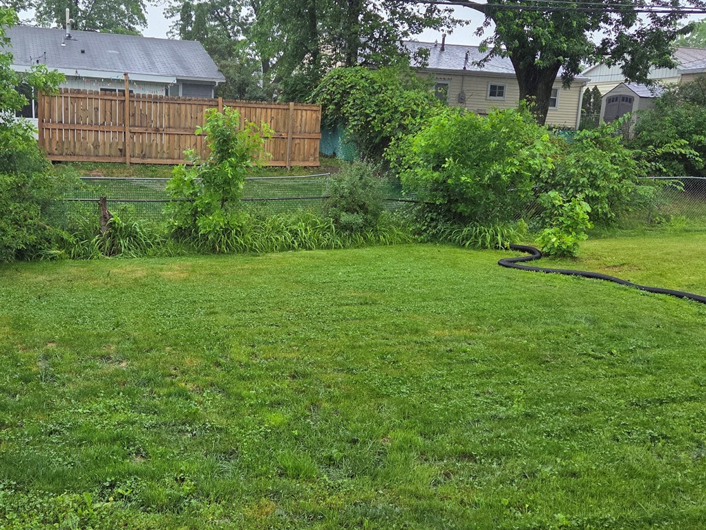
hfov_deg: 51.0
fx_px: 734
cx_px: 282
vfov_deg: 39.7
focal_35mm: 36
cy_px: 257
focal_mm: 5.4
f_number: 1.8
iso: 160
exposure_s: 1/180
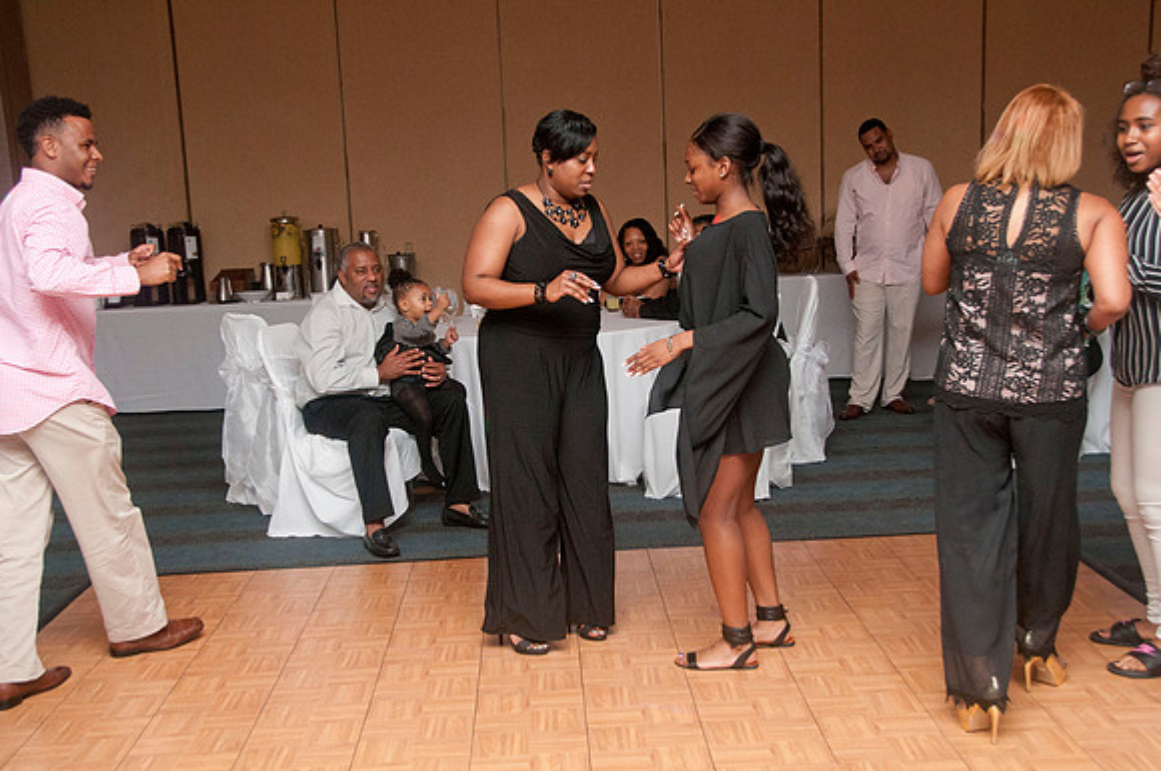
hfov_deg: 45.0
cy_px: 386
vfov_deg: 30.8
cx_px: 580
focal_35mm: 44
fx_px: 1401
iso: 800
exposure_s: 1/125
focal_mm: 29
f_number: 5.6
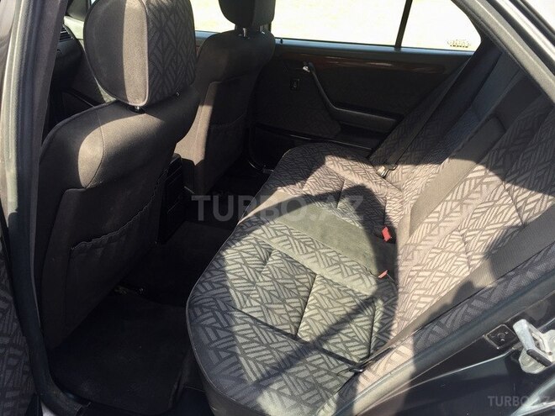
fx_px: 465
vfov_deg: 48.2
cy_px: 208
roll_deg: -5.2
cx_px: 278
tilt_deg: -25.3
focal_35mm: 29
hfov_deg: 61.7
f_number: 2.2
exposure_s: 1/100
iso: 32
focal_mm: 4.15
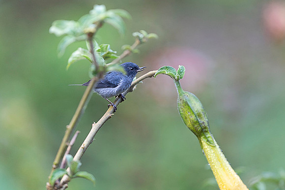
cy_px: 85
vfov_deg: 2.5
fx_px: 4375
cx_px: 127
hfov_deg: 3.7
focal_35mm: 553
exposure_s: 1/400
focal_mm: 500
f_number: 4
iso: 1800
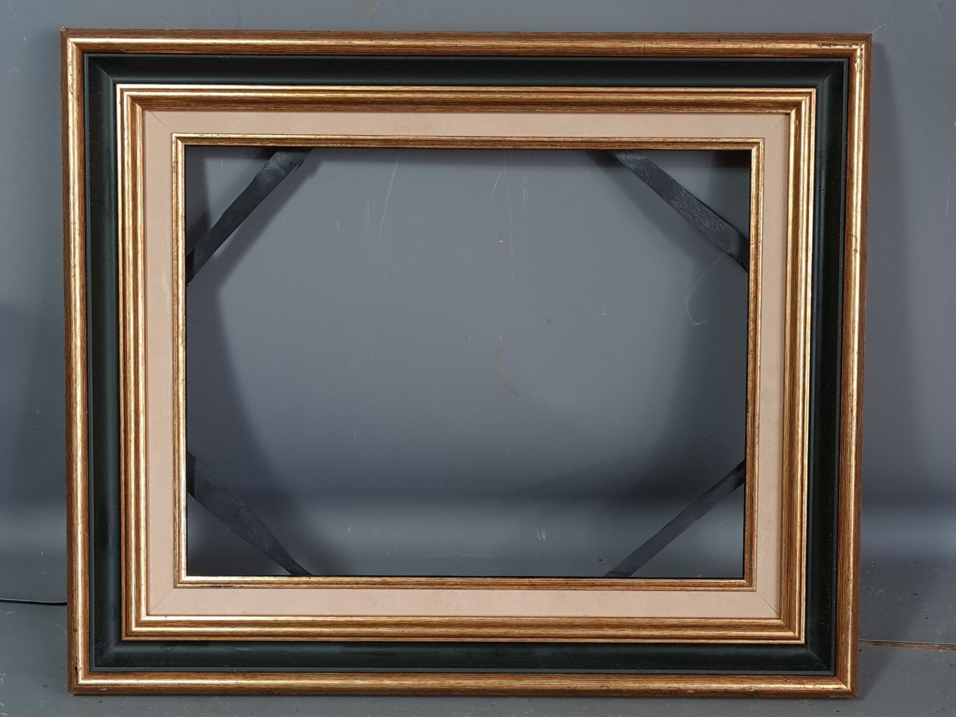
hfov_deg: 67.3
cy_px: 358
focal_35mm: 26
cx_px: 478
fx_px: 718
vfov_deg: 53.1
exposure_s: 1/50
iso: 50
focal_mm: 5.4
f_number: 1.8
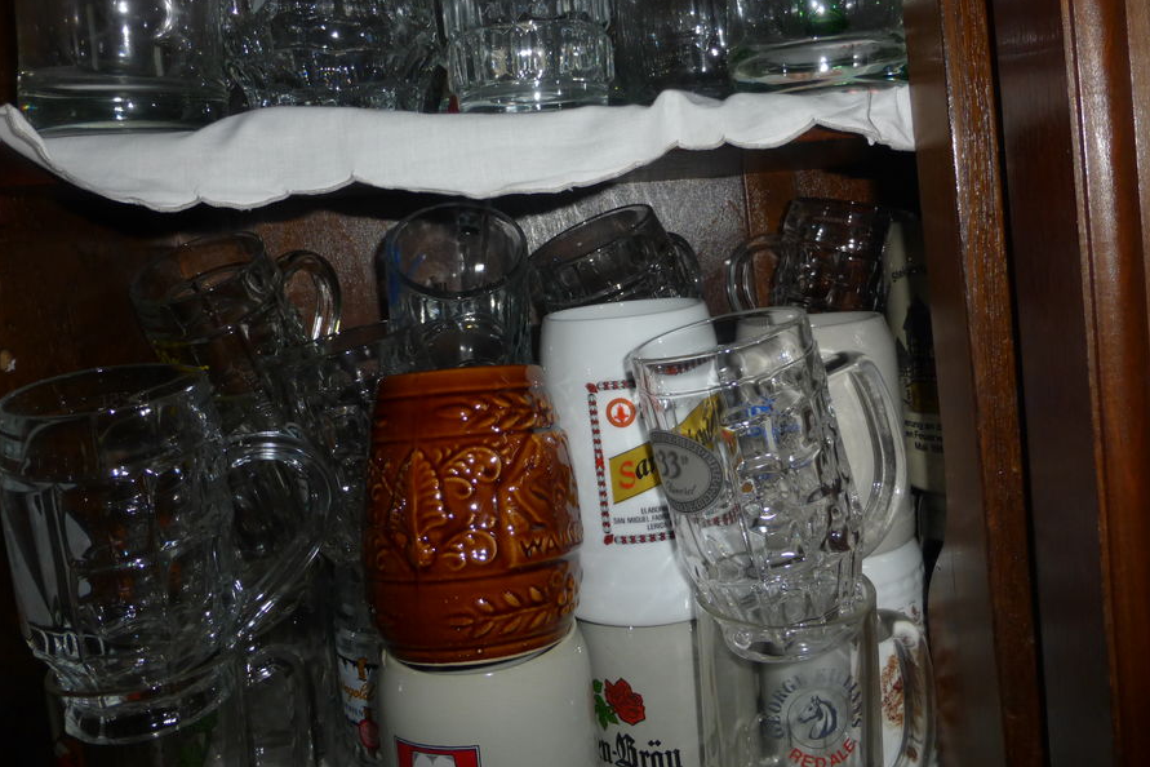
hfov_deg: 65.4
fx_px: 894
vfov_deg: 46.0
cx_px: 599
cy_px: 292
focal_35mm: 28
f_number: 3.3
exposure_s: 1/60
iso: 100
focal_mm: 4.3
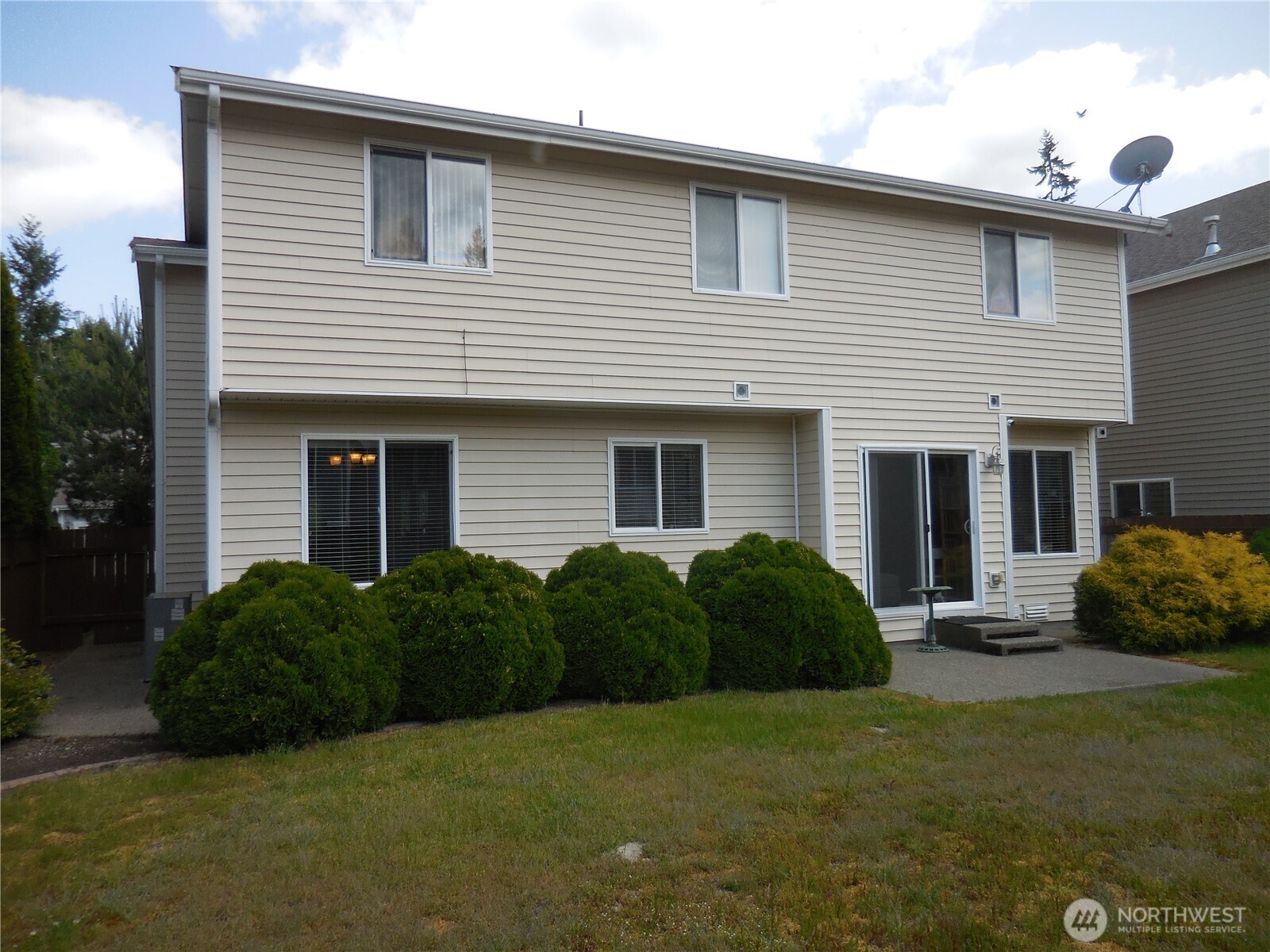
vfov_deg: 54.9
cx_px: 635
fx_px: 917
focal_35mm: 25
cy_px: 476
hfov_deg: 69.4
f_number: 3.3
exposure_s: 1/800
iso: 125
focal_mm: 4.5
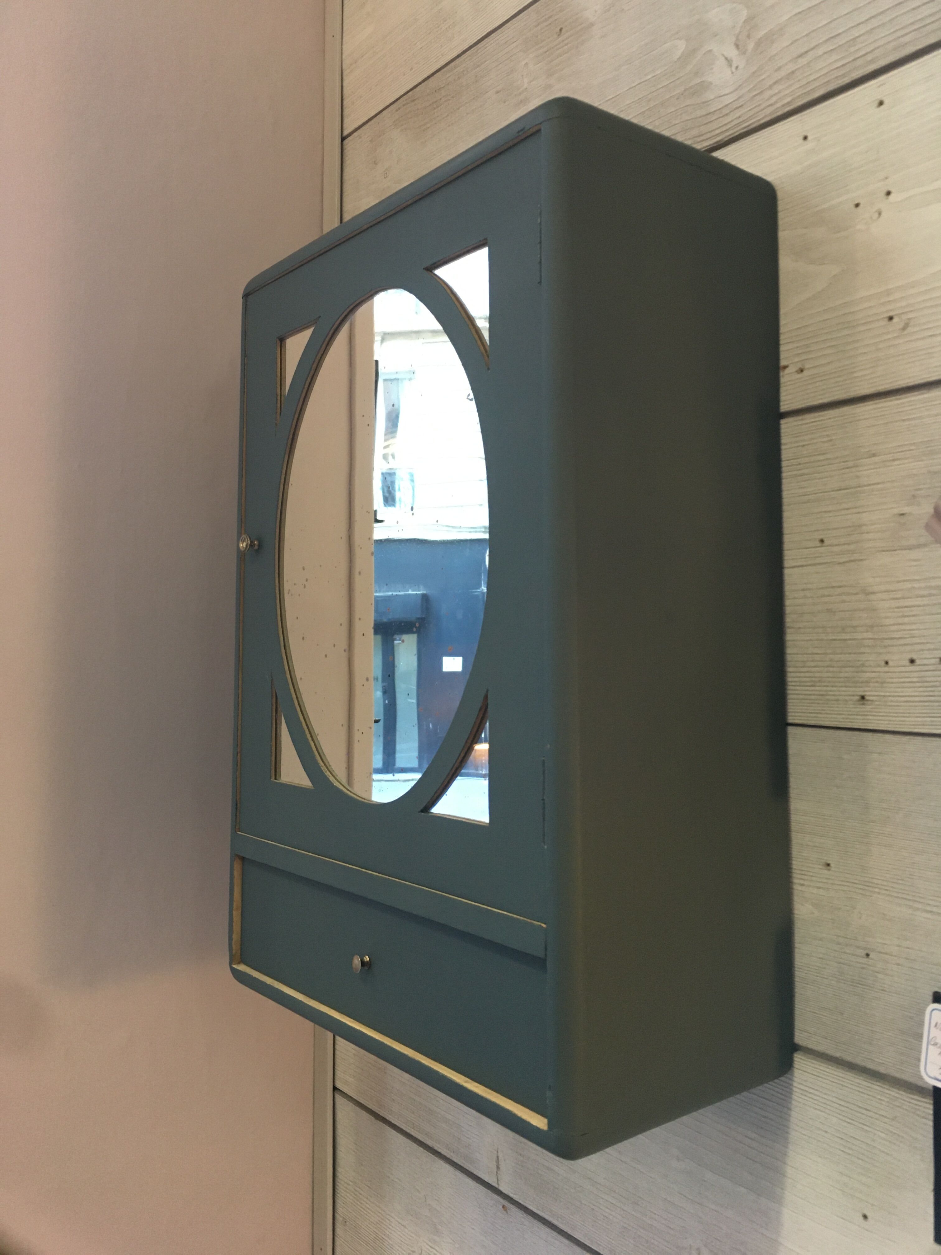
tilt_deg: +1.8
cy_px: 628
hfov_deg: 48.2
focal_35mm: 29
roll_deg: -0.5
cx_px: 470
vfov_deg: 61.7
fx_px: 1051
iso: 160
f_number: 2.2
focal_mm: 4.15
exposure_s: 1/33
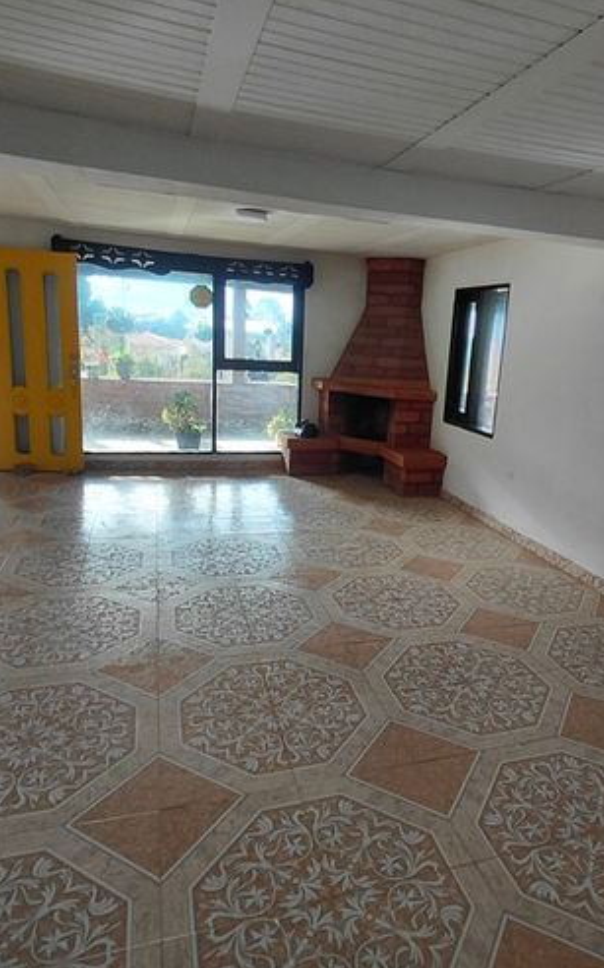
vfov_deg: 77.2
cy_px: 484
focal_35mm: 23
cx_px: 367
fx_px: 606
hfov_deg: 52.5
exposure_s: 1/100
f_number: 2.2
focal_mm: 1.64
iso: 50
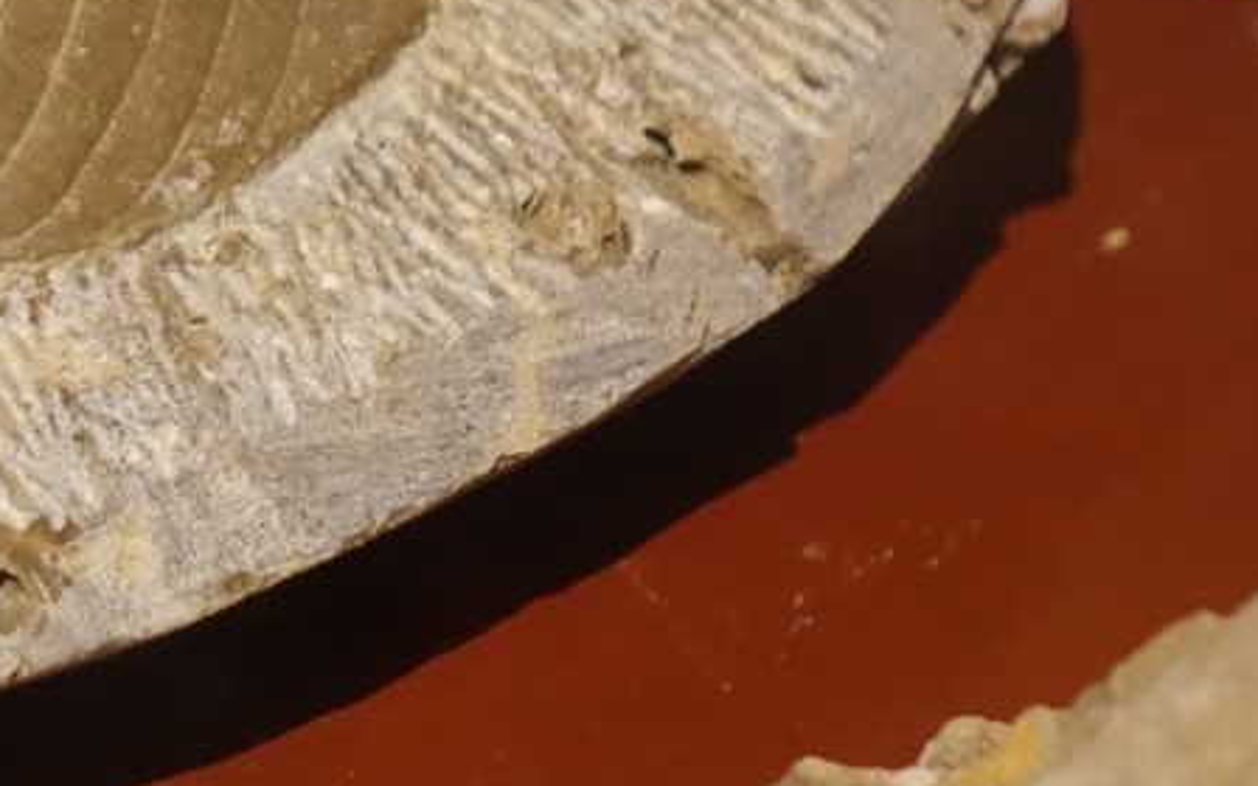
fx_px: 7543
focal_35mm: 220
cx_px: 152
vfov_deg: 6.0
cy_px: 93
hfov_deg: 9.5
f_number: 2.8
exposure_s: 1/80
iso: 800
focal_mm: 30.79
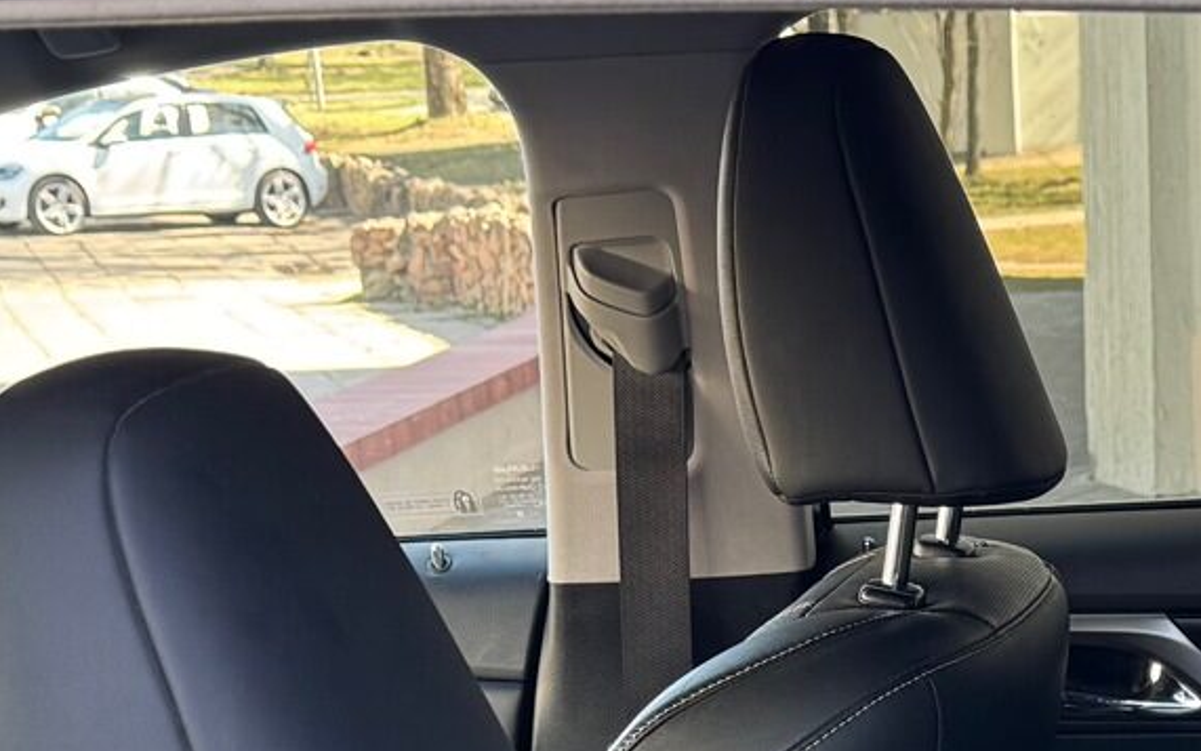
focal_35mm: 95
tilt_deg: -21.1
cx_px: 1162
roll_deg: +1.7
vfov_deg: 12.9
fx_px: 3110
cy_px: 1212
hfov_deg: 21.2
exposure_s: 1/121
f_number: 1.78
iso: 200
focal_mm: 6.76
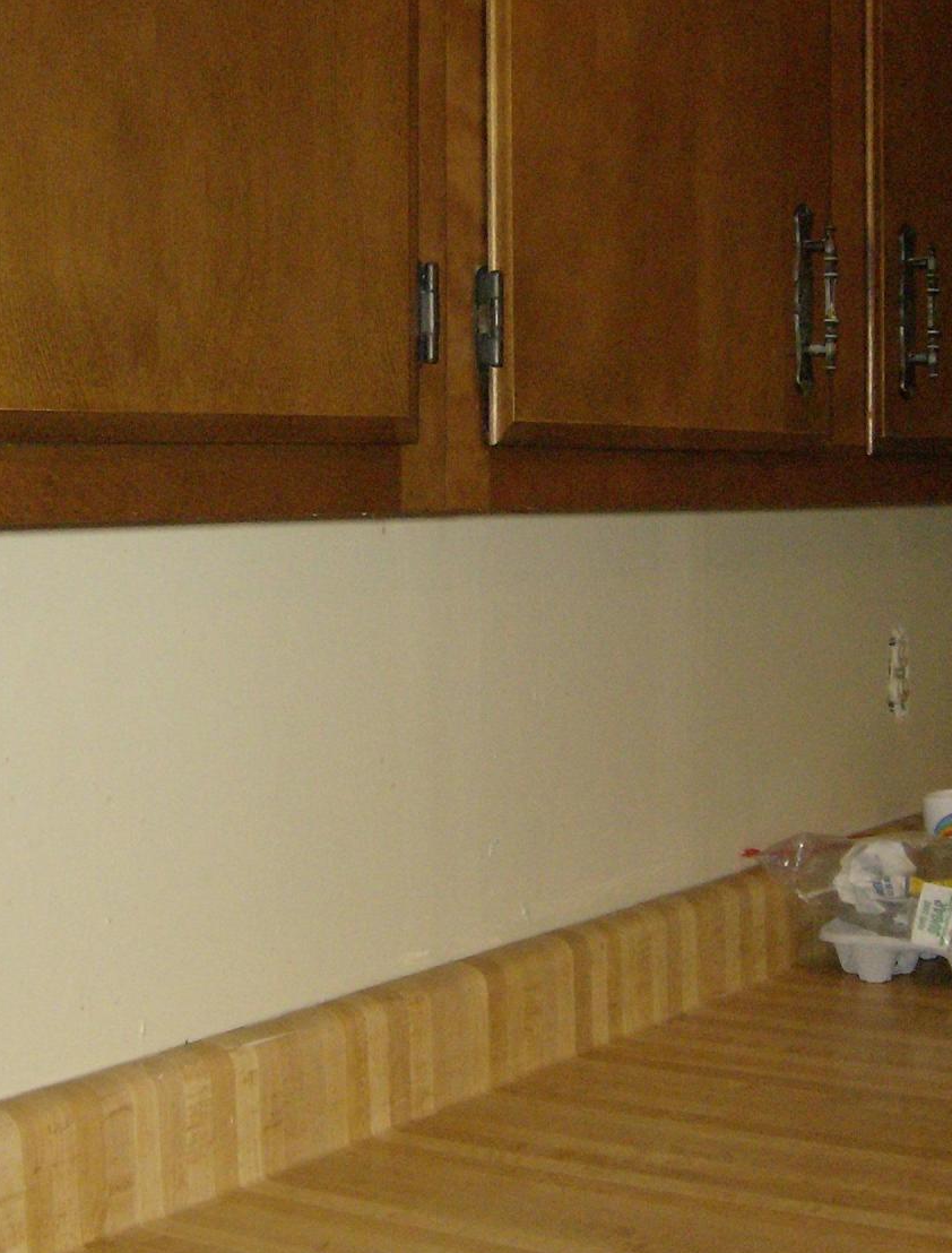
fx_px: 2364
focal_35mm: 65
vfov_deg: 29.7
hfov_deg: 22.8
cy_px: 658
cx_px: 491
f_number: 2.8
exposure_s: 1/60
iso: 200
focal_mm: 6
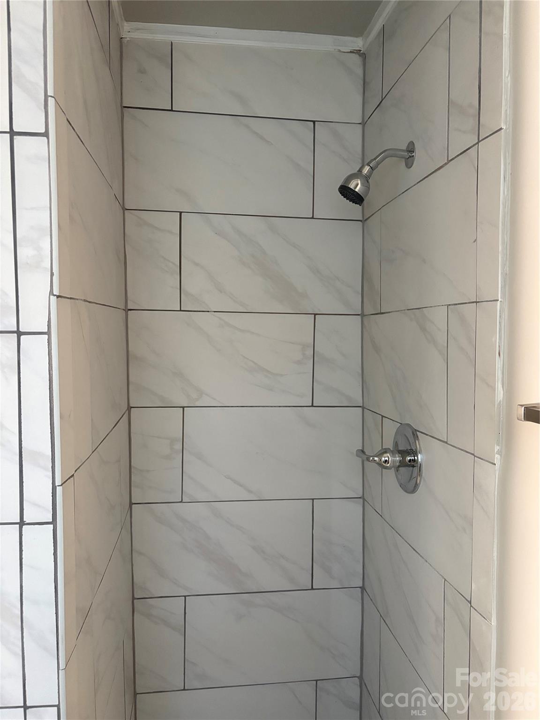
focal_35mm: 26
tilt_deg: -2.7
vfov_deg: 67.3
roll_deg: +0.4
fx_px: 541
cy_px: 360
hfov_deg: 53.1
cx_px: 270
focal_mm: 5.96
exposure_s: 1/60
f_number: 1.6
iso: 400
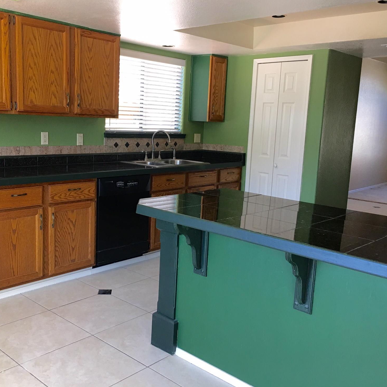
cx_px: 169
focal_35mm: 35
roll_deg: -2.1
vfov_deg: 47.2
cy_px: 192
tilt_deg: -7.6
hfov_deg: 47.1
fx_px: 443
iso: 32
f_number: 2.2
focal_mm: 4.15
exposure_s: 1/30
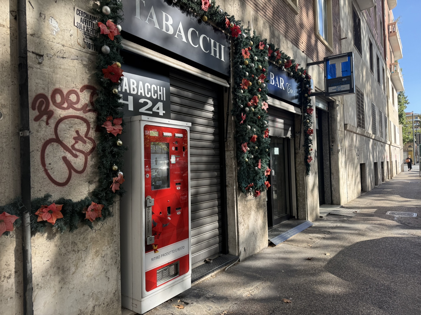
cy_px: 158
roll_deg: +1.6
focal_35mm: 24
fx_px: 292
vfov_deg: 56.8
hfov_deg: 71.6
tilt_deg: +1.4
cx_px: 210
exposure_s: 1/1437
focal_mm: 6.76
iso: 80
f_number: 1.78
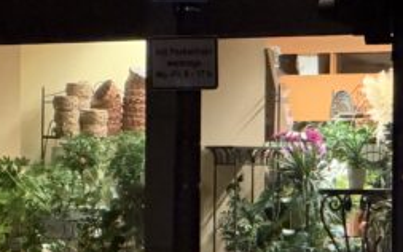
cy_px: 242
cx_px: 645
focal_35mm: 407
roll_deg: -0.4
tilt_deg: -1.0
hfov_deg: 5.1
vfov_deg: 3.2
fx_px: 4469
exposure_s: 1/25
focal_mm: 16.89
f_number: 2.8
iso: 2000
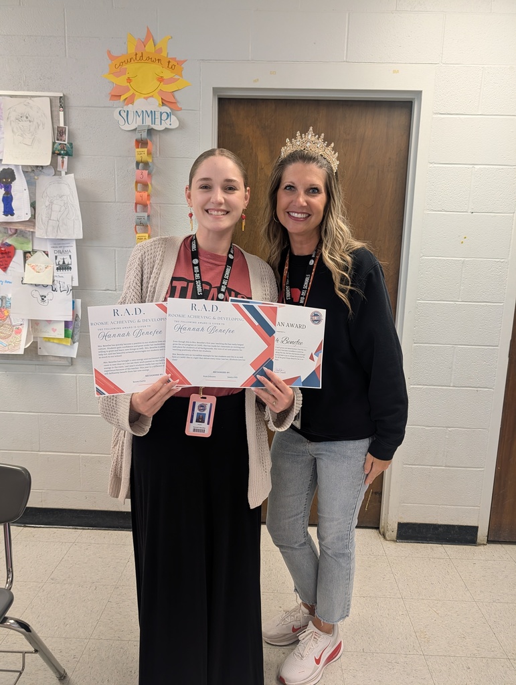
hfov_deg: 56.9
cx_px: 258
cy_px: 342
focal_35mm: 24
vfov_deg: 71.5
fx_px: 476
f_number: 1.68
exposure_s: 1/30
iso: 126
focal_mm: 6.9
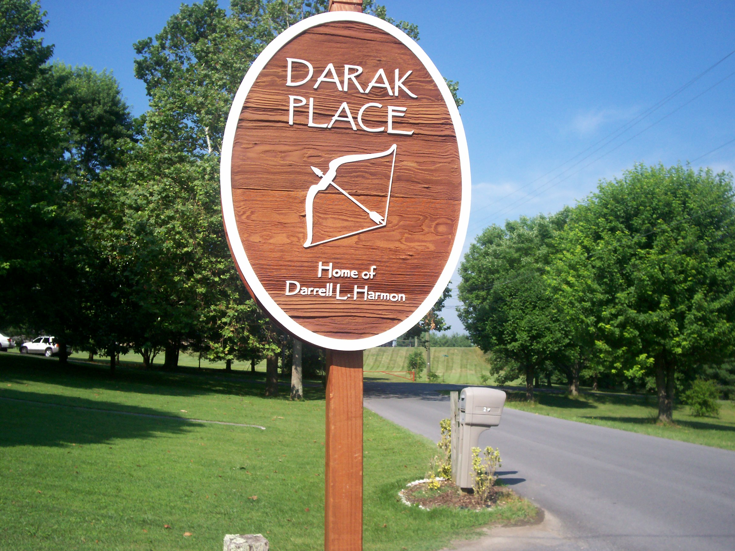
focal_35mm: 36
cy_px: 276
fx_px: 764
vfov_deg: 39.7
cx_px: 368
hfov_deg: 51.4
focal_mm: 5.9
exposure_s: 1/497
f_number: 4.5
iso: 100
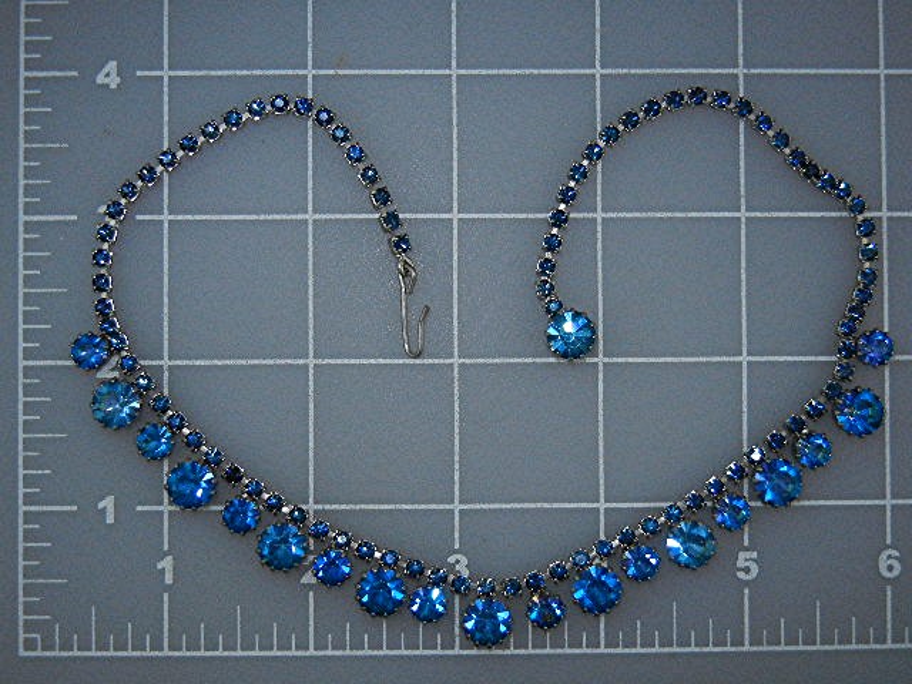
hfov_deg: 42.1
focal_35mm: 45
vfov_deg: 32.2
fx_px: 1186
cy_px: 342
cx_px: 456
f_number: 7.6
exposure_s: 1/30
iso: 800
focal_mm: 8.1
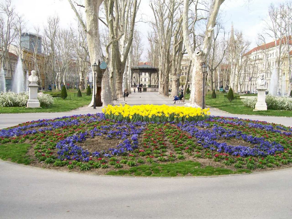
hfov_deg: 51.4
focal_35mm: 36
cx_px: 146
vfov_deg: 39.7
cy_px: 110
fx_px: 304
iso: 80
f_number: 2.7
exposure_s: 1/598
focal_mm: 6
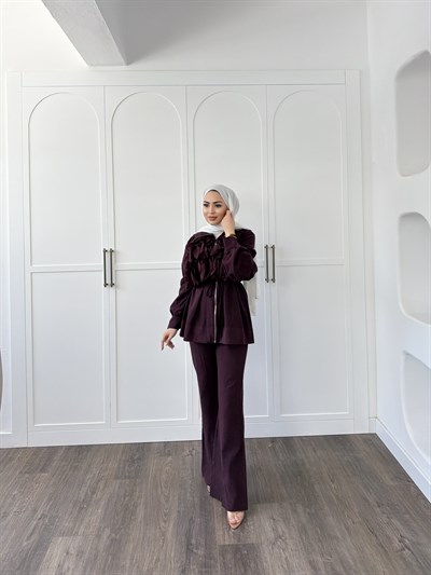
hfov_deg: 56.8
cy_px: 288
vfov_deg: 71.6
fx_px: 398
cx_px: 216
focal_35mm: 24
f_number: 1.78
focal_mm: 6.76
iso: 250
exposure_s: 1/1005
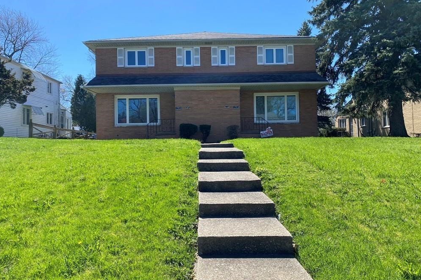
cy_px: 136
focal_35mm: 28
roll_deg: +1.1
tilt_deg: +1.0
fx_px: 327
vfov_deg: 46.4
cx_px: 210
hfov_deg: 65.5
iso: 32
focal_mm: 4.25
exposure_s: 1/1608
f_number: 1.8
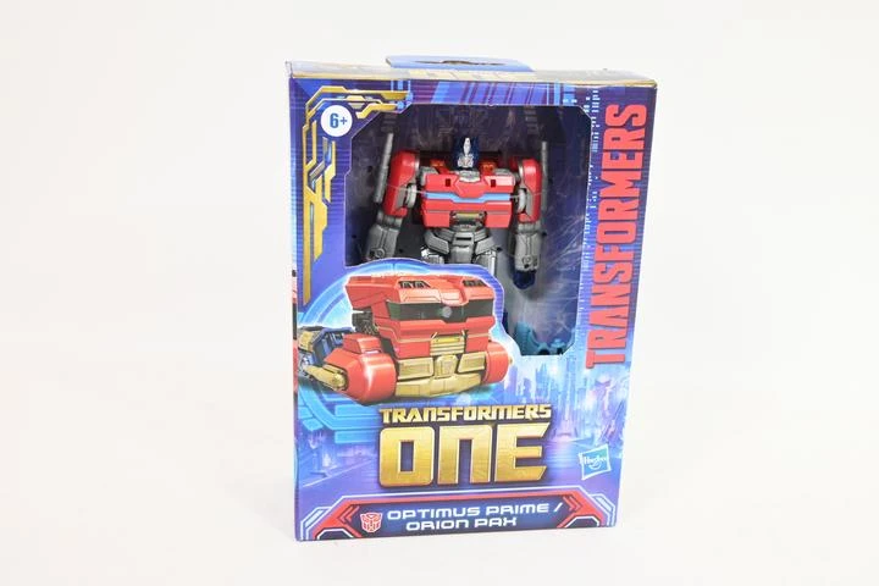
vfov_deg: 33.6
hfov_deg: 48.7
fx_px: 970
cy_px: 293
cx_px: 440
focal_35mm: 40
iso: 800
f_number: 4.5
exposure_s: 1/125
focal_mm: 26.5
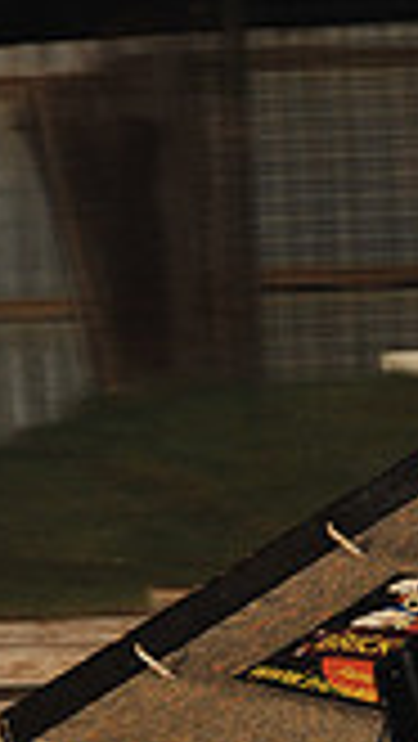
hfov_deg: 2.9
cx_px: 306
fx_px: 8125
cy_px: 814
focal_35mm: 413
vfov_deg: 5.2
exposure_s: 1/320
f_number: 7.1
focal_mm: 112
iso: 1000
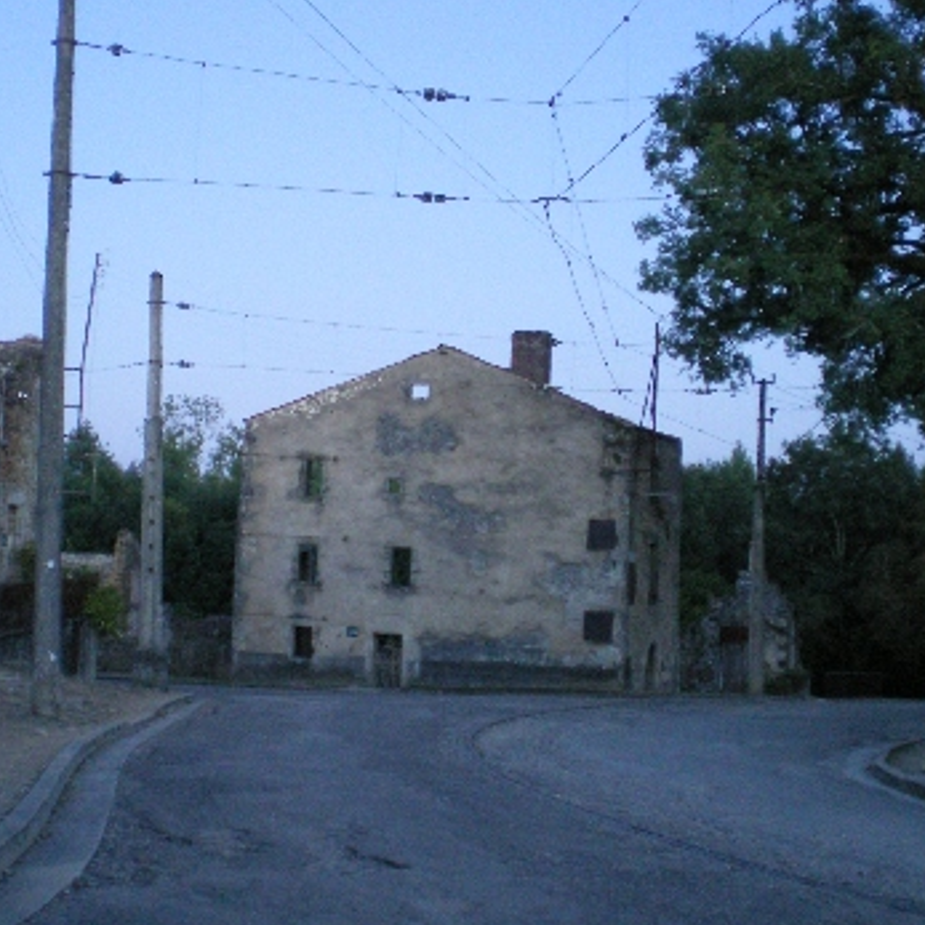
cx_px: 376
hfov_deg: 29.5
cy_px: 493
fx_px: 1753
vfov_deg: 29.5
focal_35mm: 58
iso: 400
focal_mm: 6.3
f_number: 3.1
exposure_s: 2
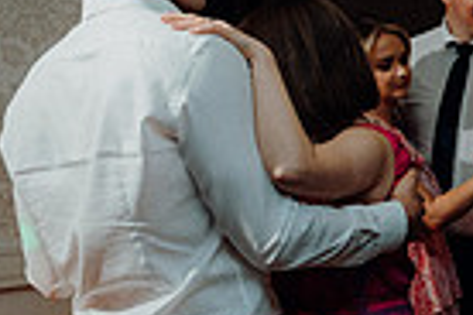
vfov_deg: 13.0
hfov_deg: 16.3
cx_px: 853
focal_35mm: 105
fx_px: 1379
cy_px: 259
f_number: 3.5
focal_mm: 25
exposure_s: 1/160
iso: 2500
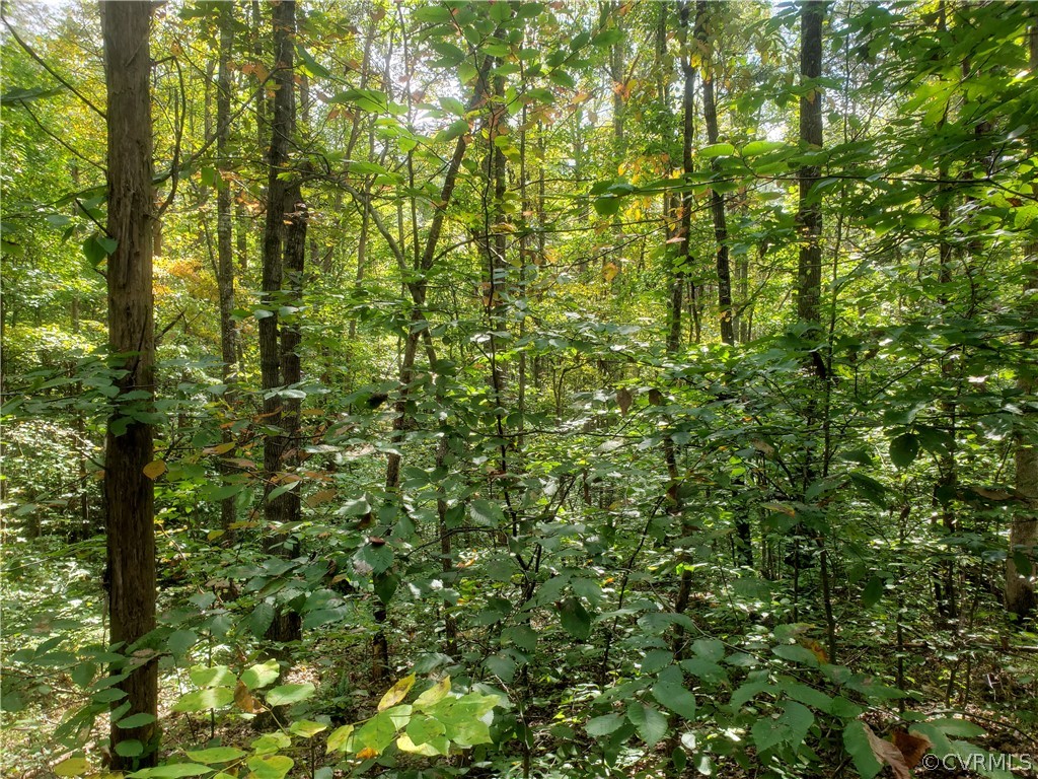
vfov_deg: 53.1
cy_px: 390
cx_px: 519
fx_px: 780
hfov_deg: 67.3
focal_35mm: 26
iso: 50
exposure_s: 1/149
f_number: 2.4
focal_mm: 4.3
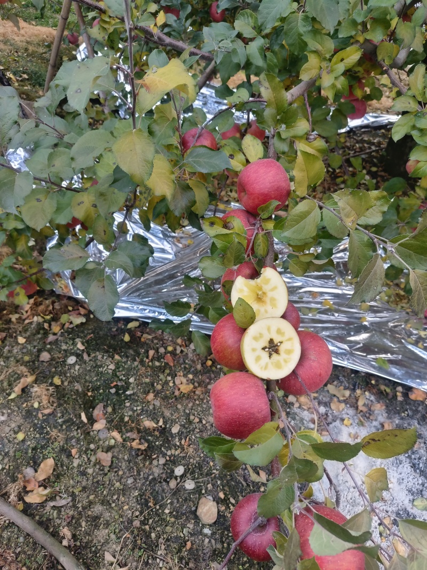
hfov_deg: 58.9
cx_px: 214
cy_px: 285
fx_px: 378
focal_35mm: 23
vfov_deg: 73.9
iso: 250
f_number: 1.88
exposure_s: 1/100
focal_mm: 5.5
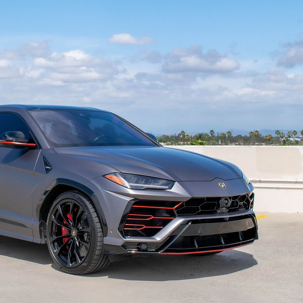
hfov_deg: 22.7
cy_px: 121
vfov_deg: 23.0
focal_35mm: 75
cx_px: 61
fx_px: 743
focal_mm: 24
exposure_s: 1/2000
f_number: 8
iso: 400
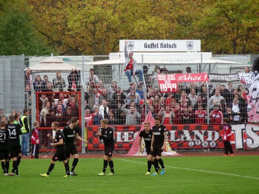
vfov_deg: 4.4
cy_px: 97
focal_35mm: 335
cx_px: 130
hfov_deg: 5.9
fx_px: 2505
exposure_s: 1/400
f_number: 3.7
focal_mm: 59.5
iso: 400
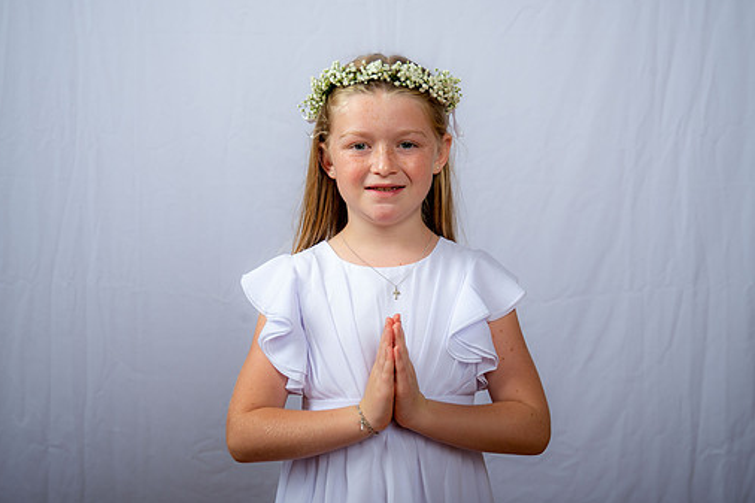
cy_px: 260
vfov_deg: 21.6
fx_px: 1321
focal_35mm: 63
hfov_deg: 31.9
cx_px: 388
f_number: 6.3
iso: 250
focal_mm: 55
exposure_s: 1/200
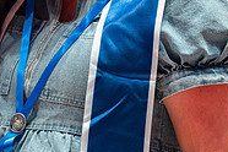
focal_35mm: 624
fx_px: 3952
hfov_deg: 3.3
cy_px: -39
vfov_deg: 2.2
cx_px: -47
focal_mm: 200
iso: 1000
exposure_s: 1/200
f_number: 2.8
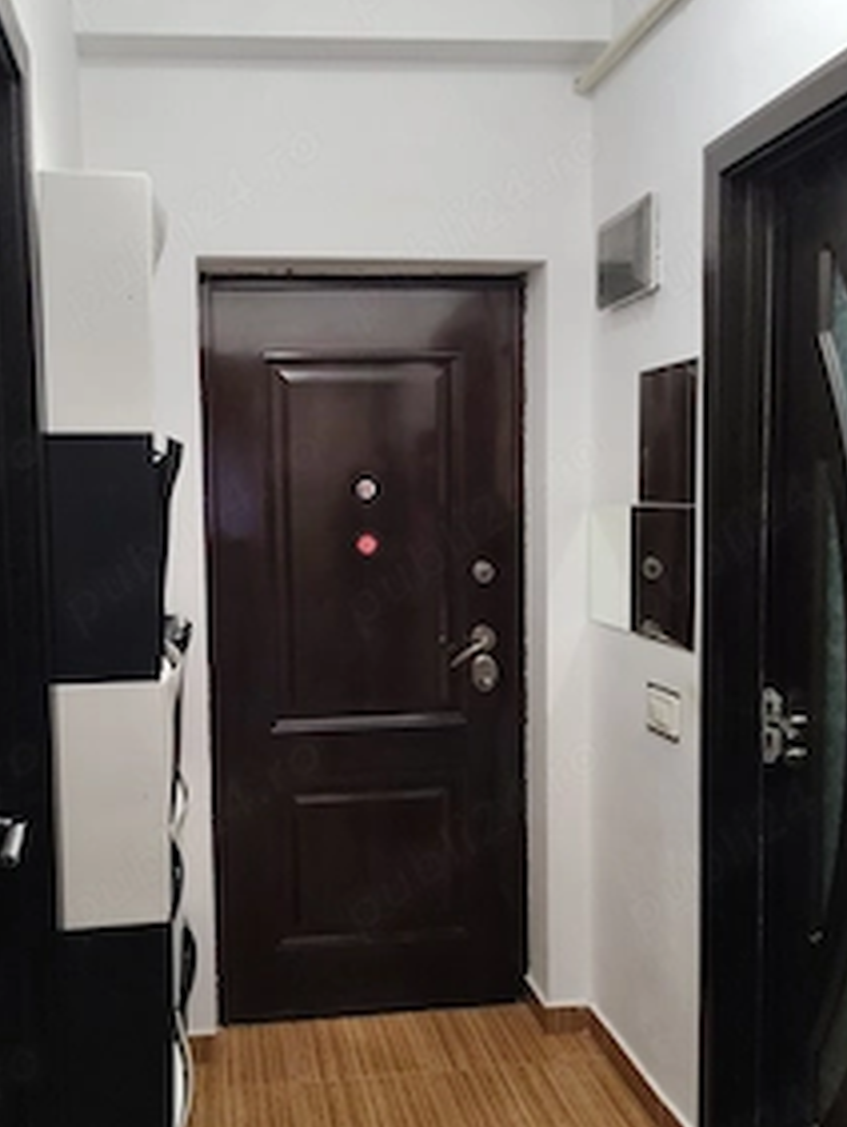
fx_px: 1108
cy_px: 595
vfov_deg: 53.9
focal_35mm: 34
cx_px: 332
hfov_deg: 41.6
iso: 706
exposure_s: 1/33.3
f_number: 1.8
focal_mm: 5.56
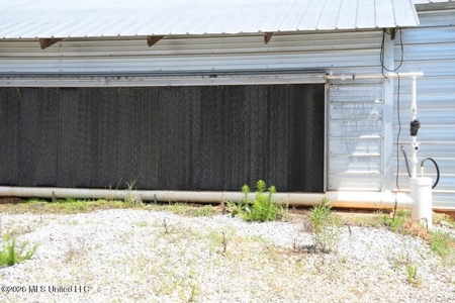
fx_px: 607
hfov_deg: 41.1
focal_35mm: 48
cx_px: 228
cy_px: 152
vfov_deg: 28.1
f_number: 11
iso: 320
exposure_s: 1/125
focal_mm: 48
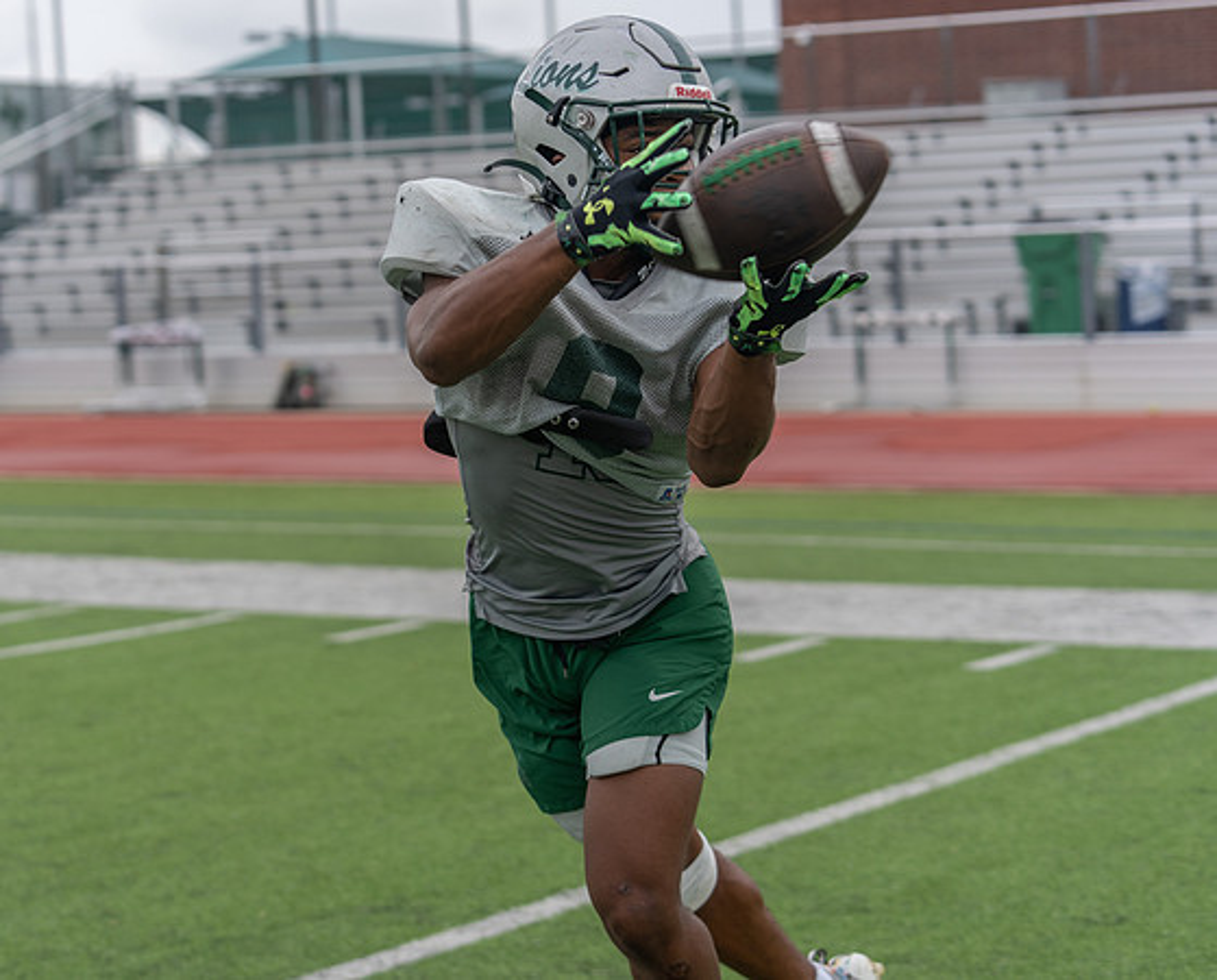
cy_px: 495
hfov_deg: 23.0
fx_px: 2992
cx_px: 489
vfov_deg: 18.6
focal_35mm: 83
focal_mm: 70
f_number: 3.5
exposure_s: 1/1250
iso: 200
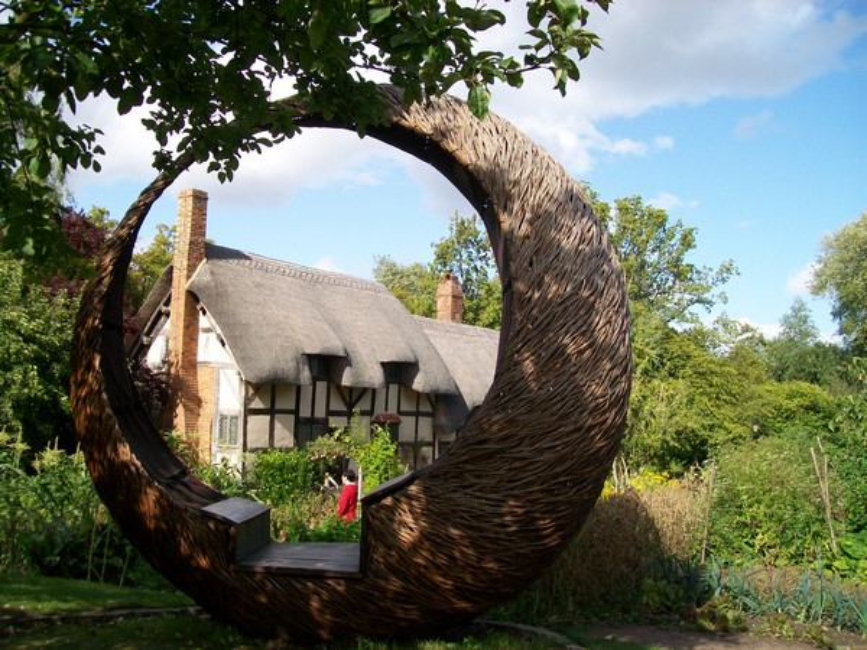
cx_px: 434
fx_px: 852
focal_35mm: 34
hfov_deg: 54.0
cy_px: 325
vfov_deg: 41.8
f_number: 2.7
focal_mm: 6.1
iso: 64
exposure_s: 1/640
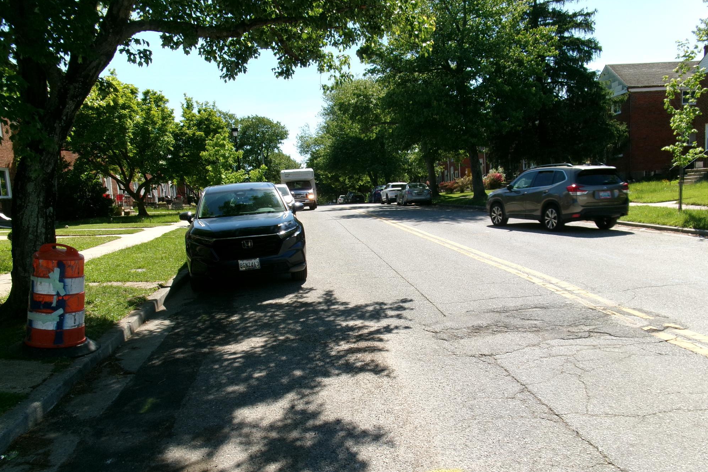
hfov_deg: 61.9
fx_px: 590
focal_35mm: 30
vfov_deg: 43.5
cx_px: 358
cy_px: 266
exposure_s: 1/85
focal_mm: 5.1
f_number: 10.8
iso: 100
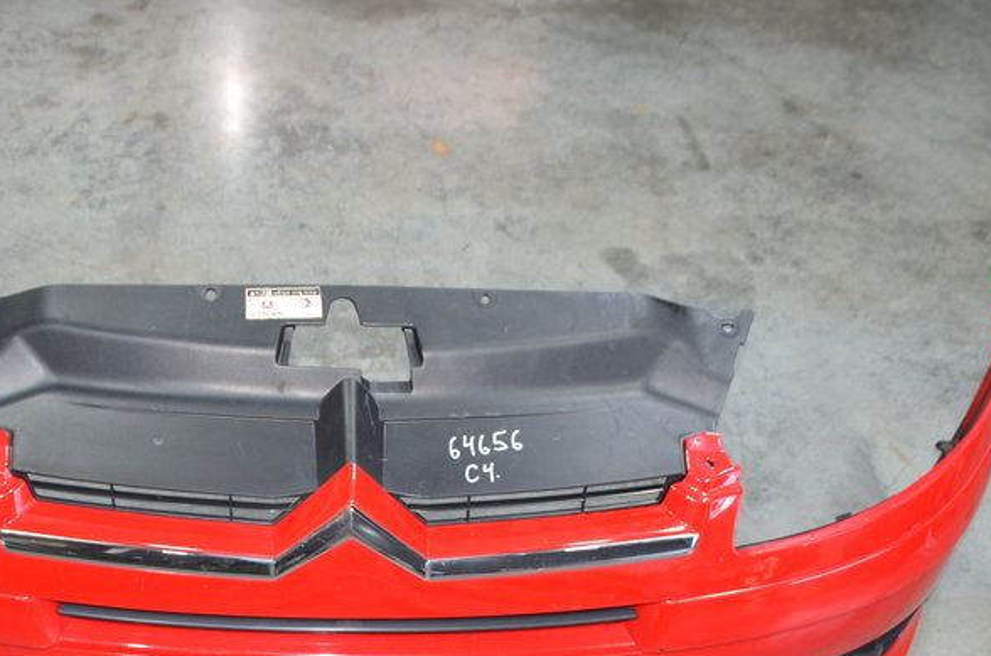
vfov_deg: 28.0
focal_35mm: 47
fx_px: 1291
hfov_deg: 41.5
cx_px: 334
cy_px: 514
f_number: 3.5
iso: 640
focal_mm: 18
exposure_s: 1/60
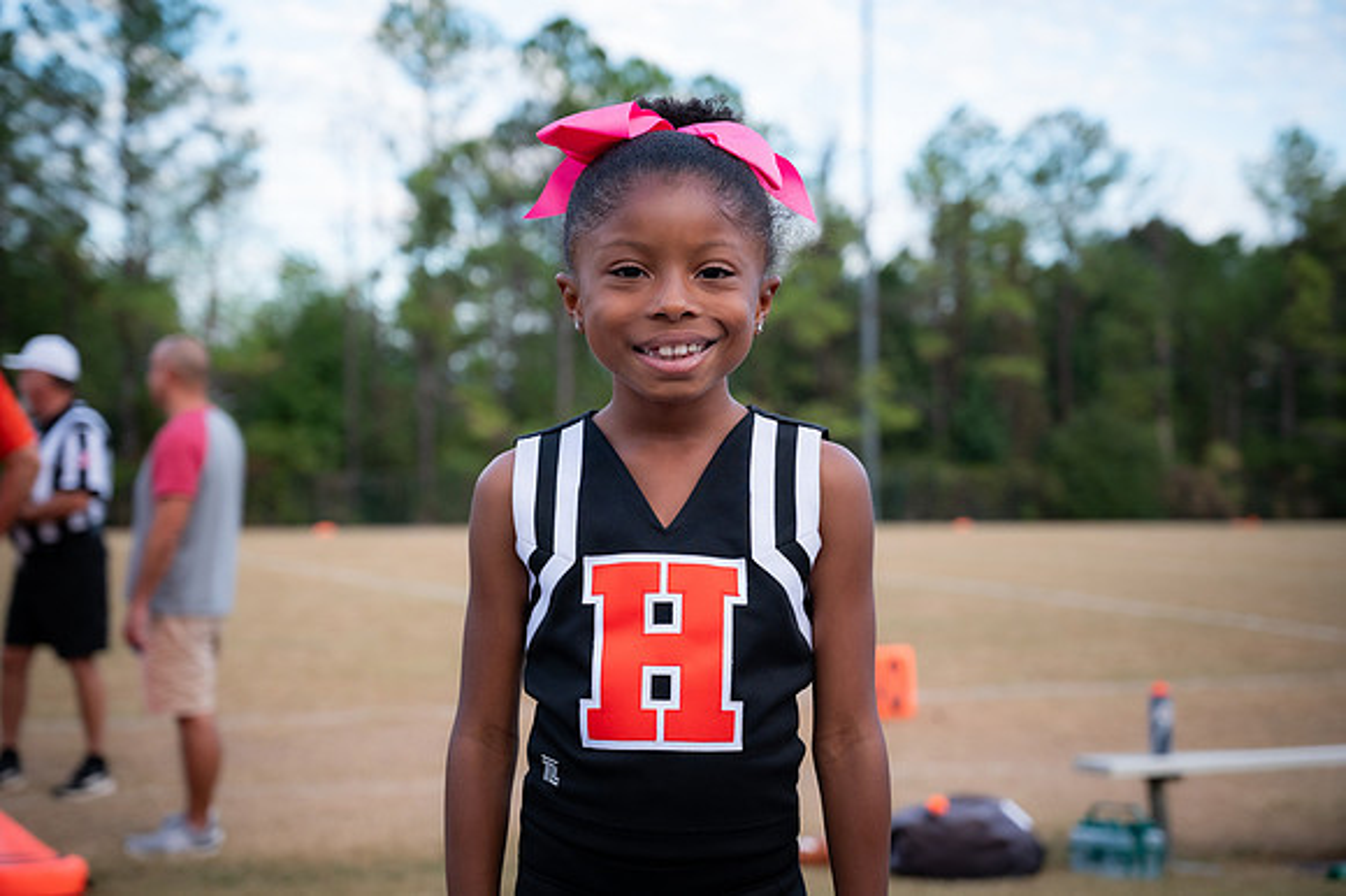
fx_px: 2260
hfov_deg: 33.2
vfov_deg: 22.4
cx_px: 673
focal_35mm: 60
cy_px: 448
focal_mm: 58
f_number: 4
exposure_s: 1/640
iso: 640
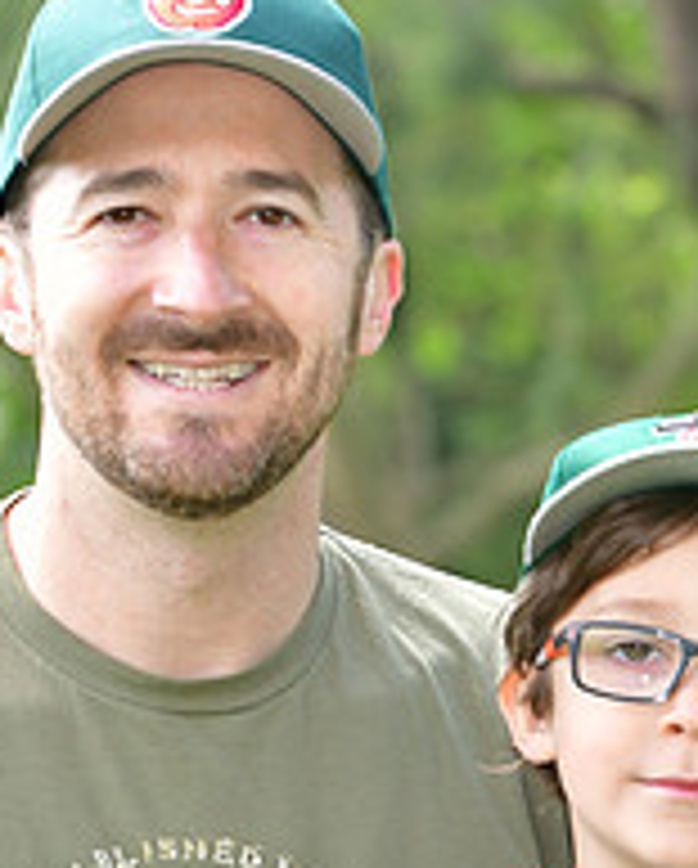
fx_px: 12185
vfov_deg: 4.1
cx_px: 408
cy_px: 1012
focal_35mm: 473
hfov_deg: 3.3
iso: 500
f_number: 7.1
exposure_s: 1/400
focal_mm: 112
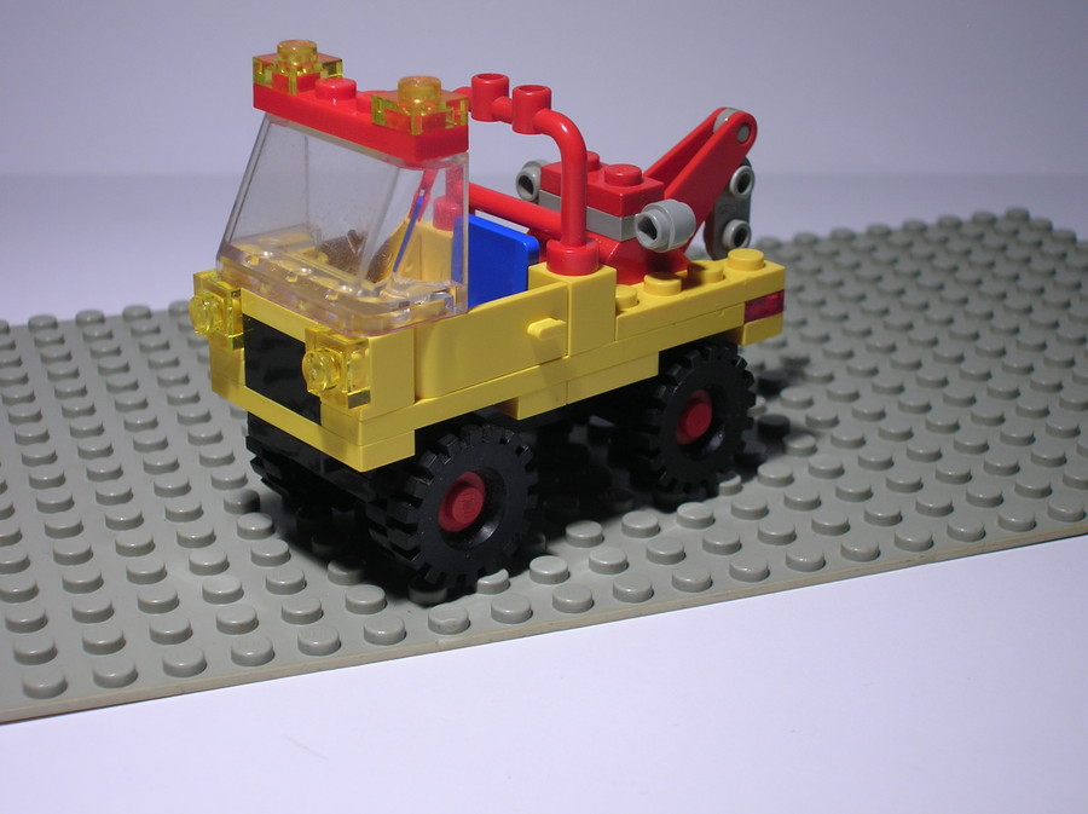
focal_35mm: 63
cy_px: 407
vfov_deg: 23.2
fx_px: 1978
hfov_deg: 30.8
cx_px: 544
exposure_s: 1/18.8
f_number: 3.6
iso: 50
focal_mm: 10.4
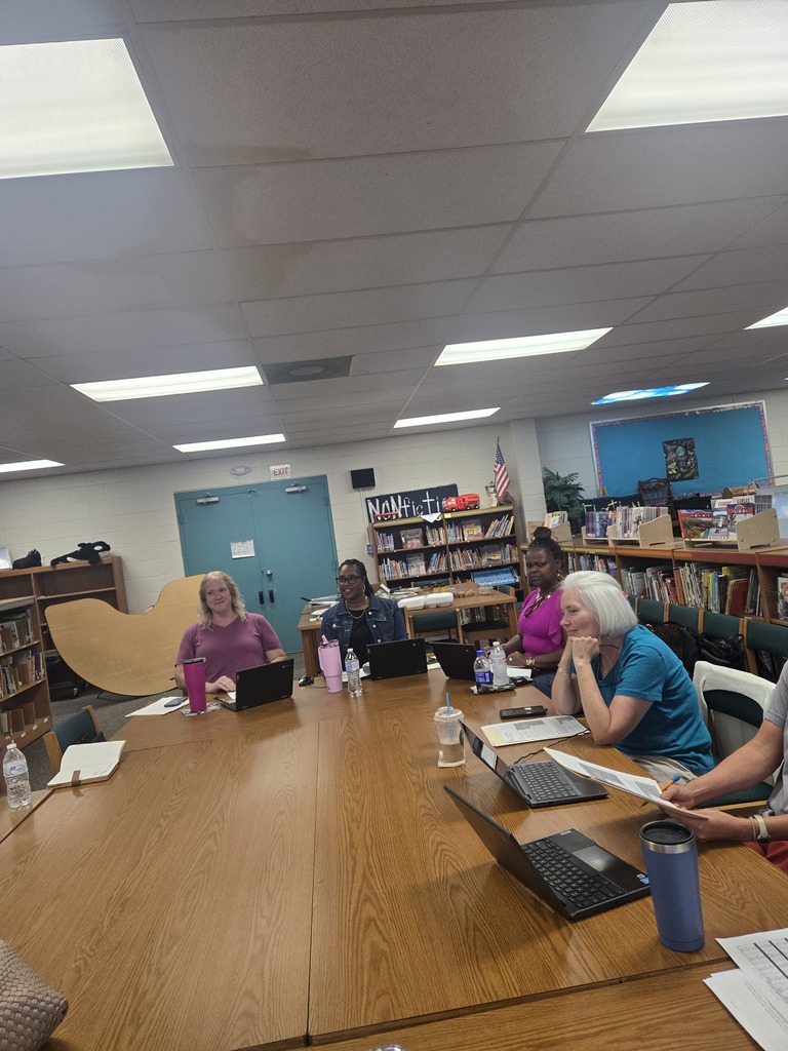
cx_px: 394
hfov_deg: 58.9
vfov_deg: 73.9
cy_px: 526
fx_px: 698
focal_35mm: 23
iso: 125
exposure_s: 1/120
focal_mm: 5.4
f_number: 1.8
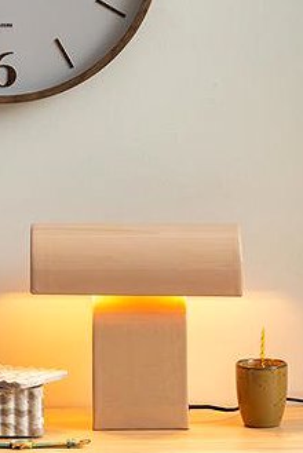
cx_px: 50
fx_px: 3099
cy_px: 115
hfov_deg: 5.6
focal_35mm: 246
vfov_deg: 8.4
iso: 125
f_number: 8
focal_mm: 135
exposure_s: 1/10
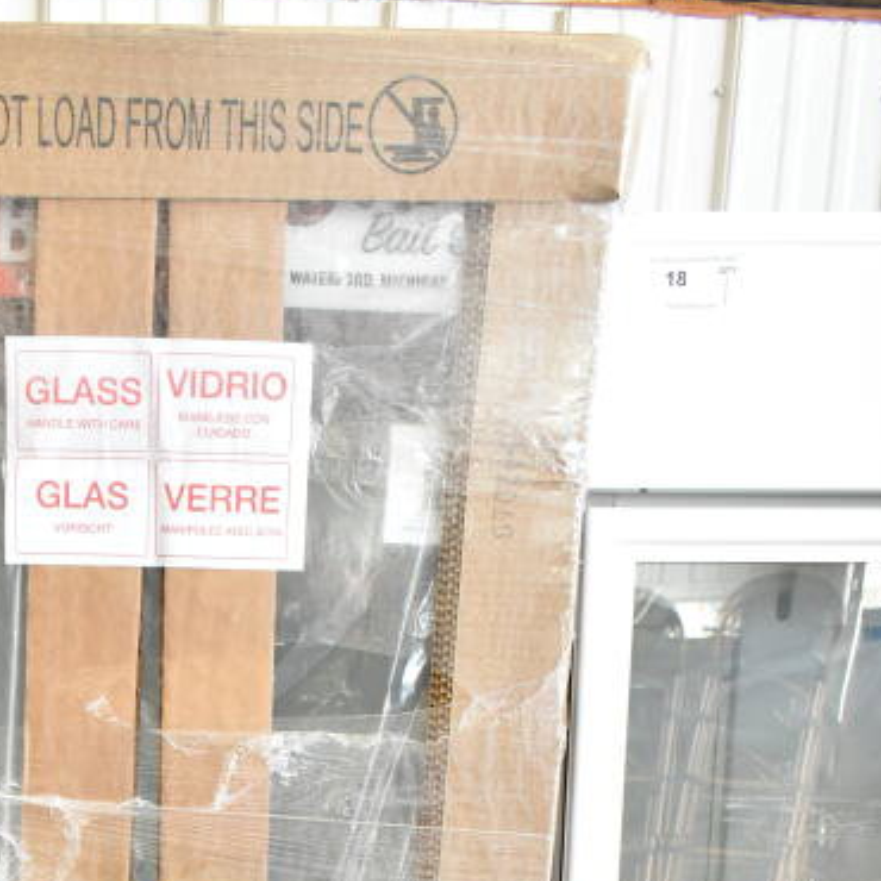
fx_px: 1814
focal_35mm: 63
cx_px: 176
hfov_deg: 26.8
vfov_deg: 24.7
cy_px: 1052
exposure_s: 1/125
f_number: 5.6
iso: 1600
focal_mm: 20
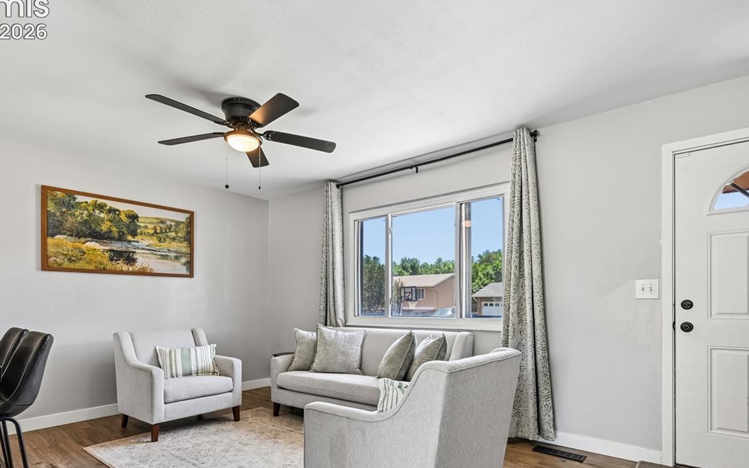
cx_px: 374
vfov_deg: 58.7
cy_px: 299
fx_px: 408
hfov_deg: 85.1
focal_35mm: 20
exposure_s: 1/15
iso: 320
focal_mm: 14
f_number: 10
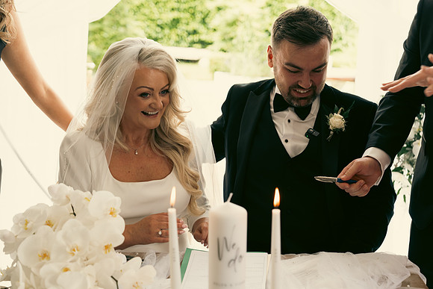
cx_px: 216
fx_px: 698
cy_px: 144
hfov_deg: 34.5
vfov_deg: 23.4
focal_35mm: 58
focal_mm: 58
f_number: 3.5
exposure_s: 1/160
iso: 125
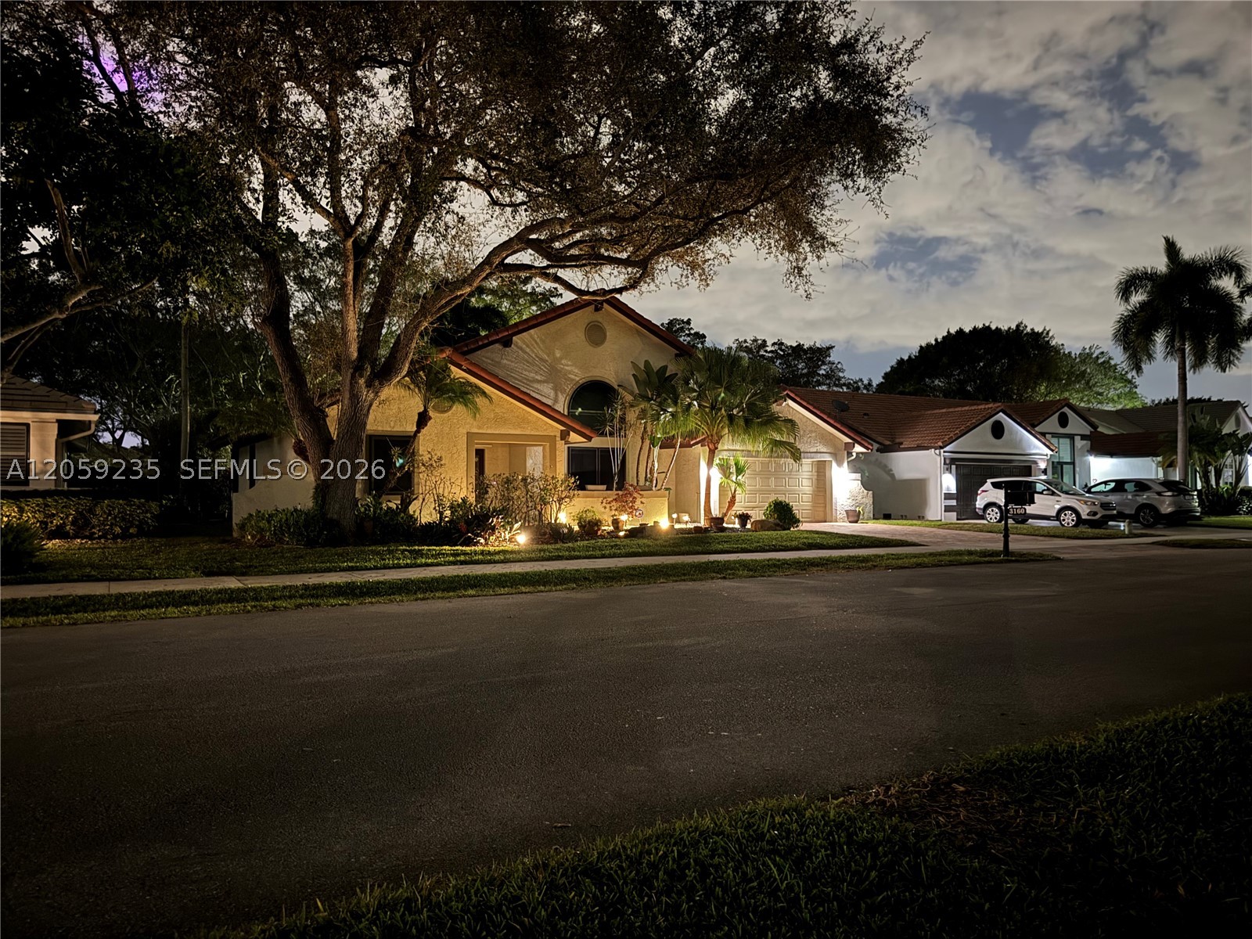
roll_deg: -0.7
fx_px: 868
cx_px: 626
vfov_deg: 56.8
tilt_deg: +0.6
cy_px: 470
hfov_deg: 71.6
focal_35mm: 24
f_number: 1.78
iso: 1250
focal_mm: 6.76
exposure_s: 1/5
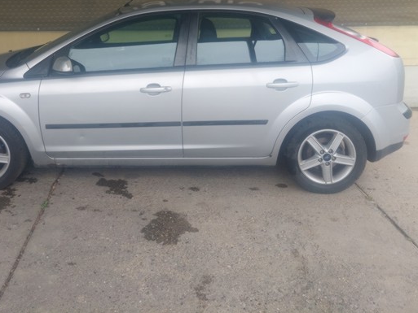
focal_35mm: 39
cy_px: 71
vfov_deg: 35.8
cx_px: 165
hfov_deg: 47.5
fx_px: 471
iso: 40
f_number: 1.8
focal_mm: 5.23
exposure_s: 1/185
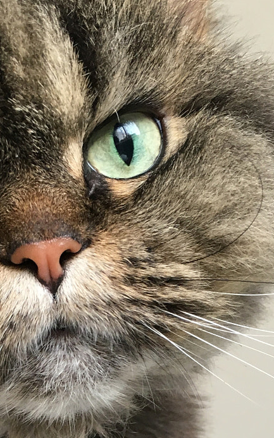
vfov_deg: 27.2
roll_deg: +17.1
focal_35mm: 71
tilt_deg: -0.3
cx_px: 58
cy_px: 448
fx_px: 848
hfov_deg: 18.2
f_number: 2.2
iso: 50
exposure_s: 1/33
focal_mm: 4.15
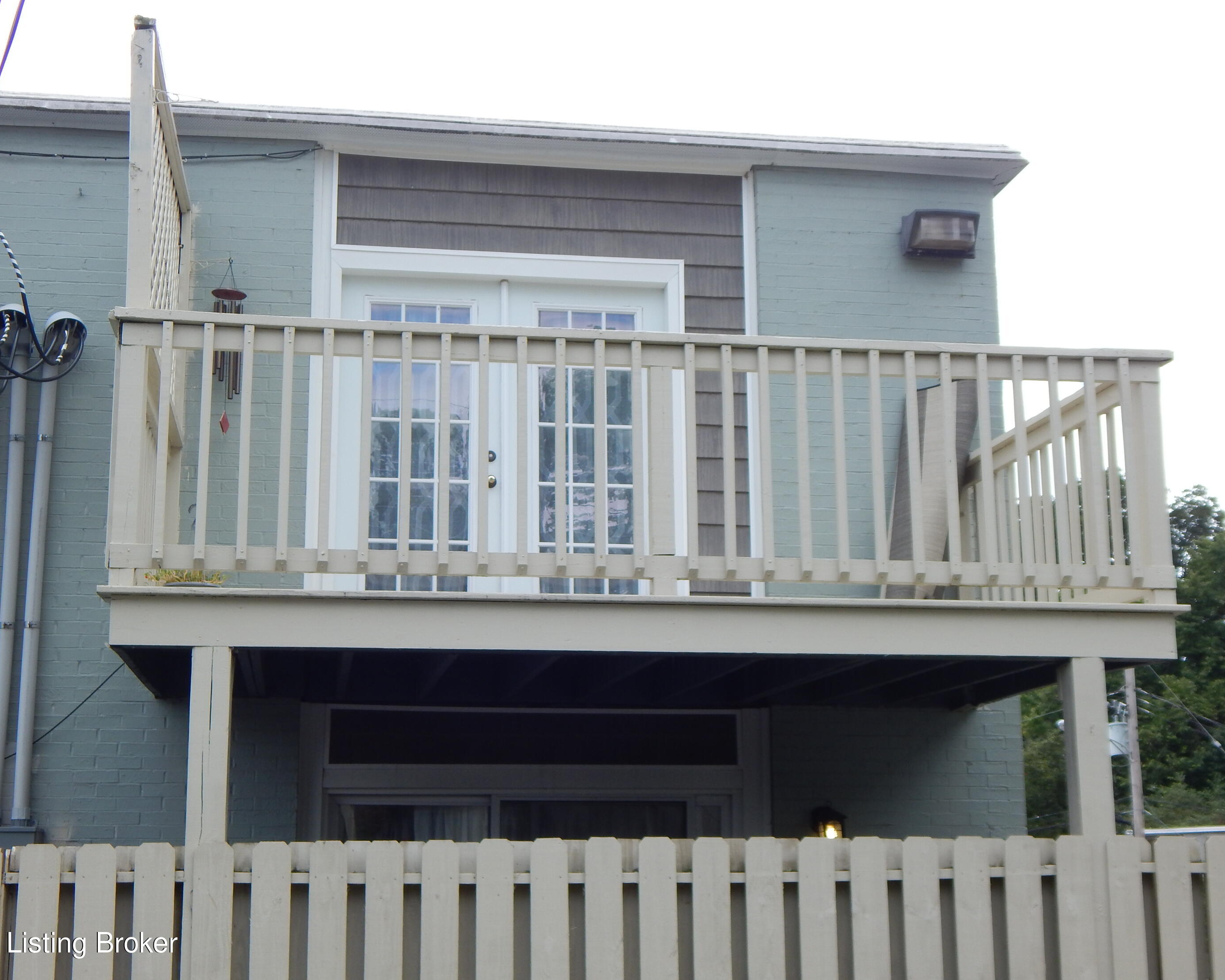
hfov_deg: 36.6
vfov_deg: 29.7
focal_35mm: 51
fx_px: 1849
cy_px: 488
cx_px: 580
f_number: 3.7
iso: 125
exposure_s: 1/640
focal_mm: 8.6
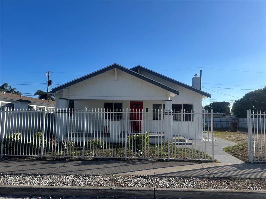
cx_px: 133
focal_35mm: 24
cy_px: 100
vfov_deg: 56.8
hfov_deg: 71.6
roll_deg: -1.4
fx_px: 184
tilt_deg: +2.7
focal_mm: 6.86
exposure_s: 1/4545
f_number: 1.78
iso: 80
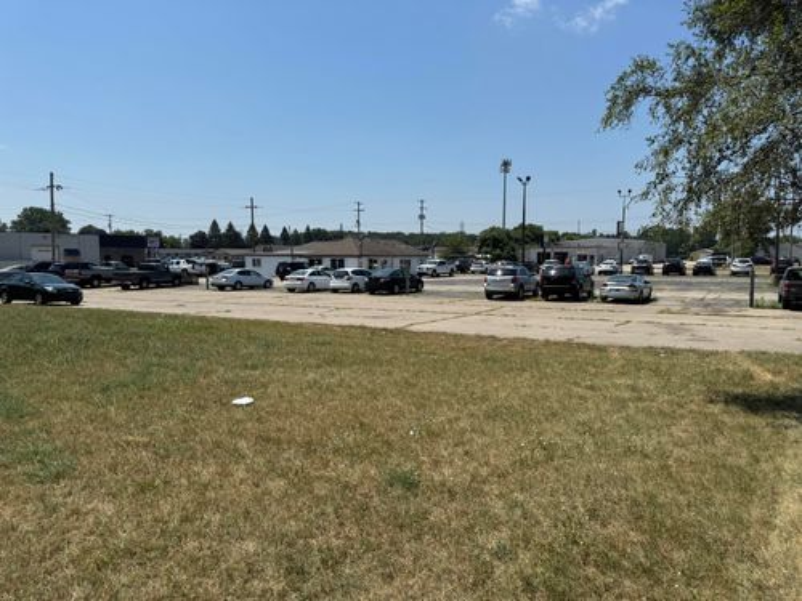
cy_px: 300
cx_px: 401
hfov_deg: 71.6
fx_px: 556
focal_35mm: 24
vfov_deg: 56.8
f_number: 1.78
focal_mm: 6.76
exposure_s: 1/6410
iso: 80
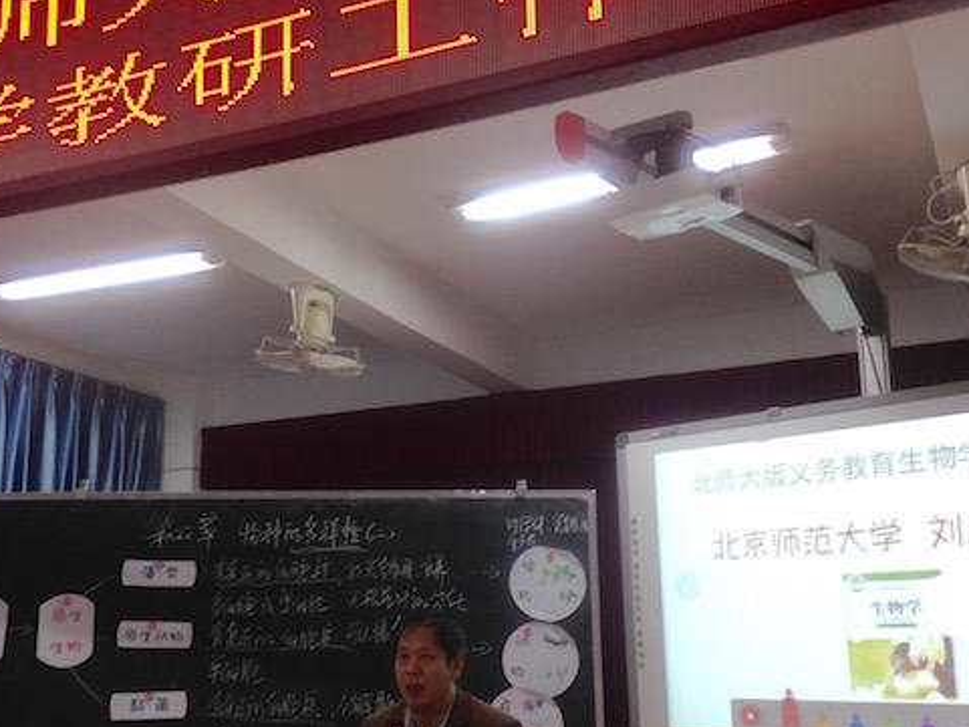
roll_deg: -0.1
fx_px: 1344
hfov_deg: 39.6
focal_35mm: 48
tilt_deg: +9.5
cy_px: 460
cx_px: 449
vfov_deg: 30.1
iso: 50
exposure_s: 1/24
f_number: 2.4
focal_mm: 4.12
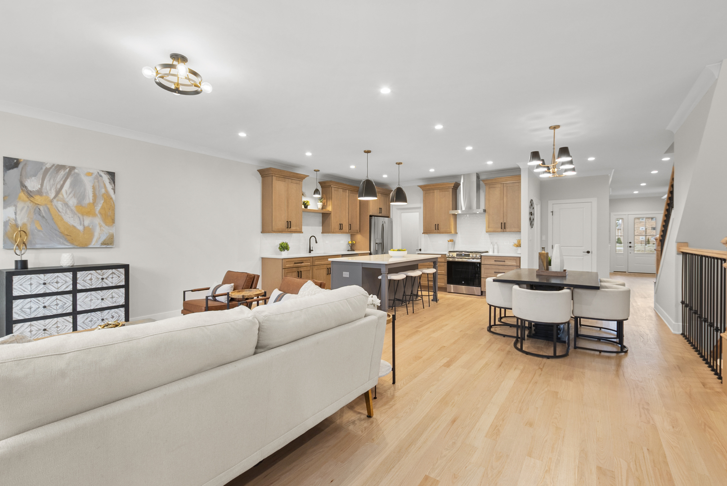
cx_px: 364
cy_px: 243
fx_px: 303
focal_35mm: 15
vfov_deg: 77.4
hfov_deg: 100.4
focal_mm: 10
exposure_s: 1/5
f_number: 7.1
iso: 250
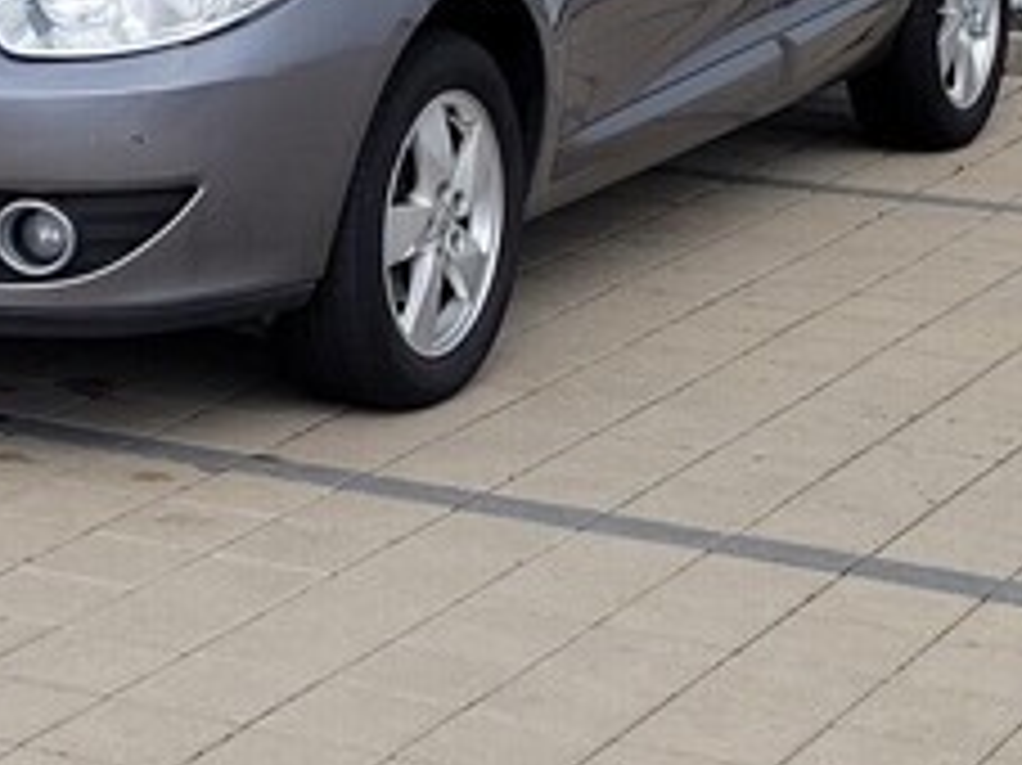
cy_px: -65
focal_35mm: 63
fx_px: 1859
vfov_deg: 22.1
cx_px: 248
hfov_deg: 30.2
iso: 40
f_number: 1.8
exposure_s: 1/1704
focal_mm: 5.4
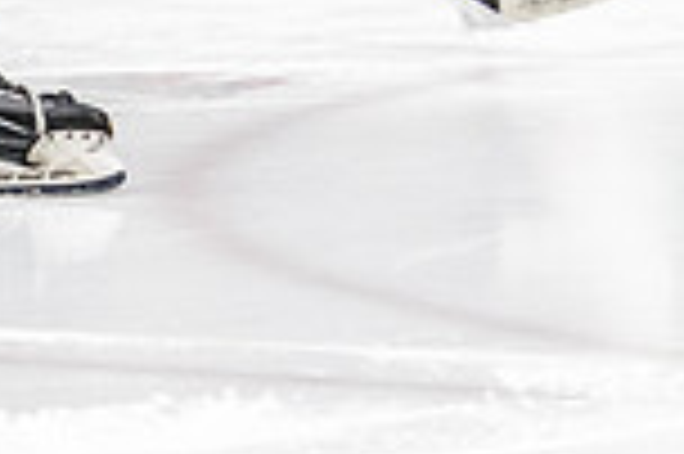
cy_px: -318
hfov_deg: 2.3
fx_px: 16835
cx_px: -337
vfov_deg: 1.5
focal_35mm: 887
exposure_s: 1/640
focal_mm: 150
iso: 4000
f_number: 2.8
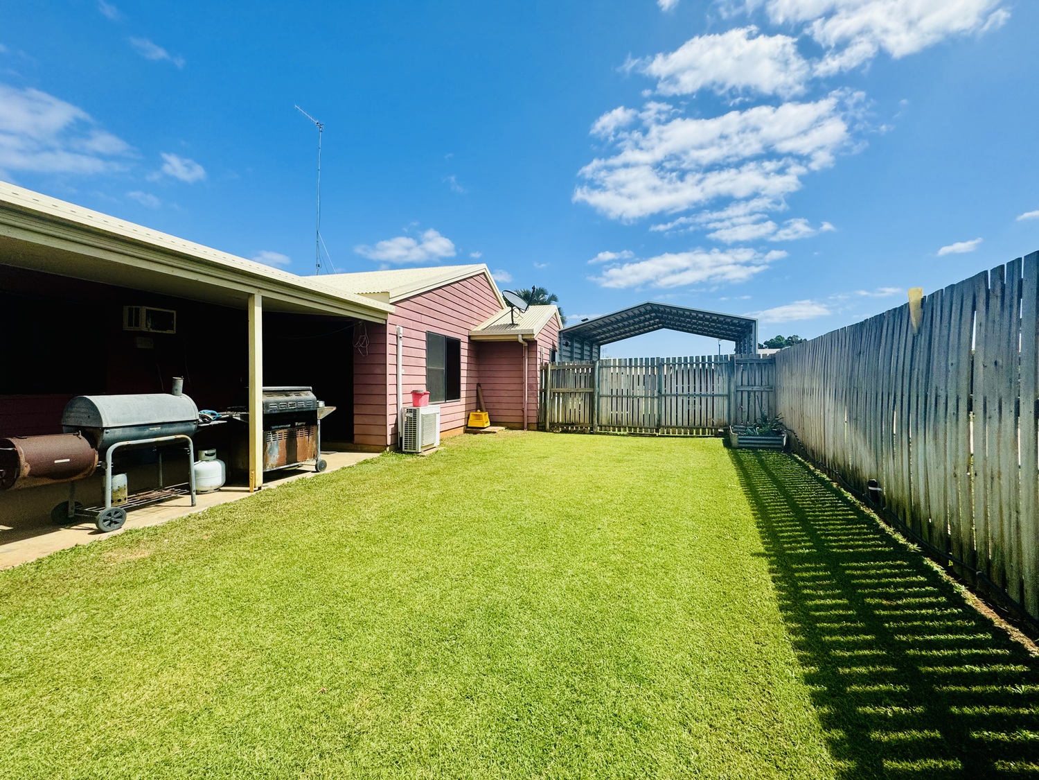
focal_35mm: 14
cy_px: 390
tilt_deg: +2.2
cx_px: 520
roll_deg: +0.9
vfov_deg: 85.7
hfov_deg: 102.1
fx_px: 420
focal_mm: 2.22
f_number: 2.2
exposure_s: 1/2083
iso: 50
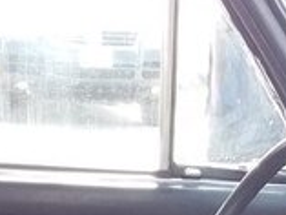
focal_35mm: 130
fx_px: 1075
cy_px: 438
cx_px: 244
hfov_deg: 15.0
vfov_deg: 10.4
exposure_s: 1/100
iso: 40
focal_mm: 3.3
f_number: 2.2
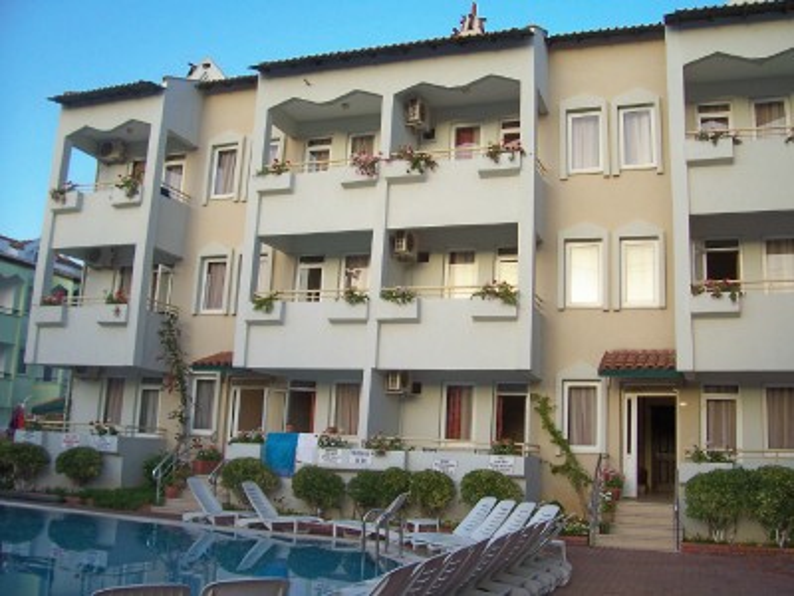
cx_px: 397
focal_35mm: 34
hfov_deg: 54.0
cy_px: 298
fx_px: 780
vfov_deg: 41.8
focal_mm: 5.6
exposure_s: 1/250
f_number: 2.7
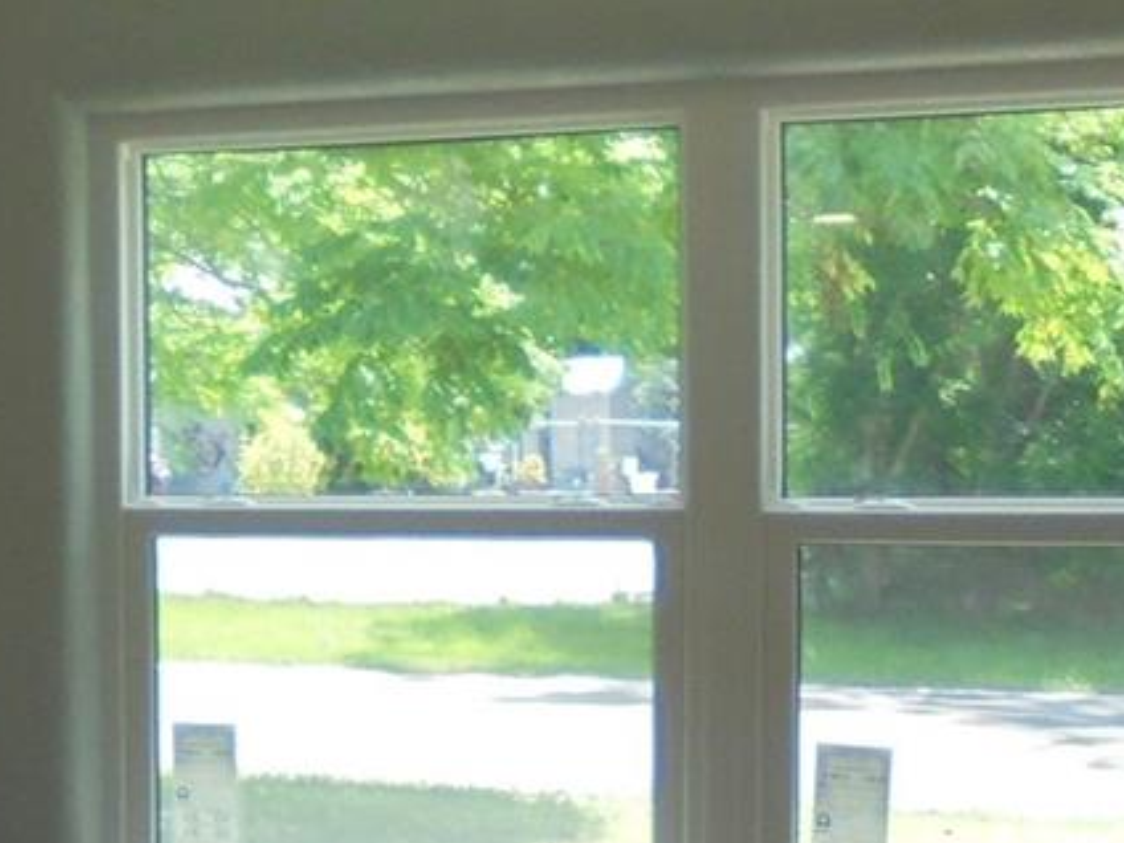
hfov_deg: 17.8
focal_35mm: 98
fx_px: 3182
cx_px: -589
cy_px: 525
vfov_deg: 15.1
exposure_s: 1/60
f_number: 3.5
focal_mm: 4.6
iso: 100
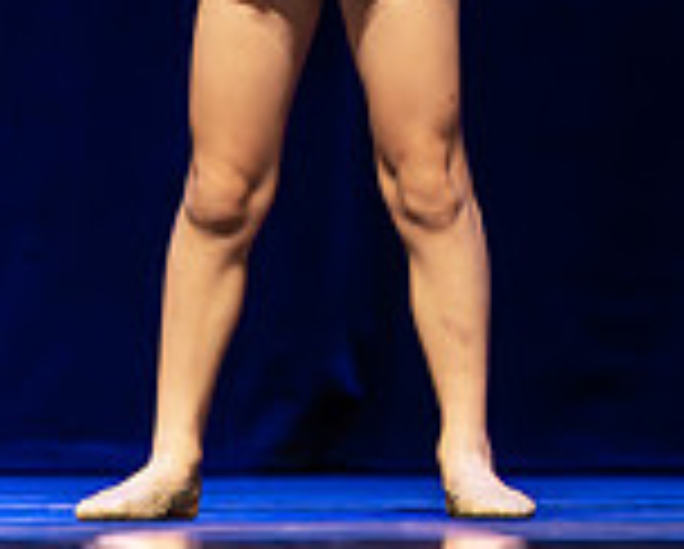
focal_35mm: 635
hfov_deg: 3.0
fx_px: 12871
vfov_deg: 2.4
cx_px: 1345
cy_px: -407
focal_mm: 150
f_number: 2.8
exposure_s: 1/640
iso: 3200
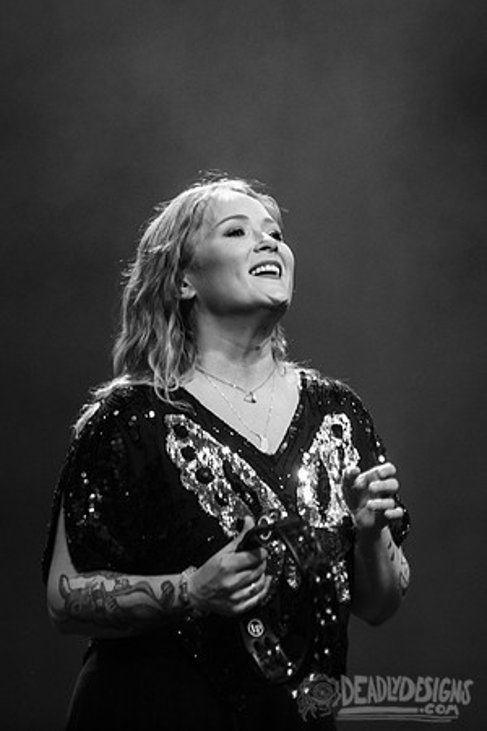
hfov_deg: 3.5
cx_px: 255
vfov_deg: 5.3
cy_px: 254
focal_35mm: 391
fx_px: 7941
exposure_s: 1/320
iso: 1000
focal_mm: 200
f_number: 3.2
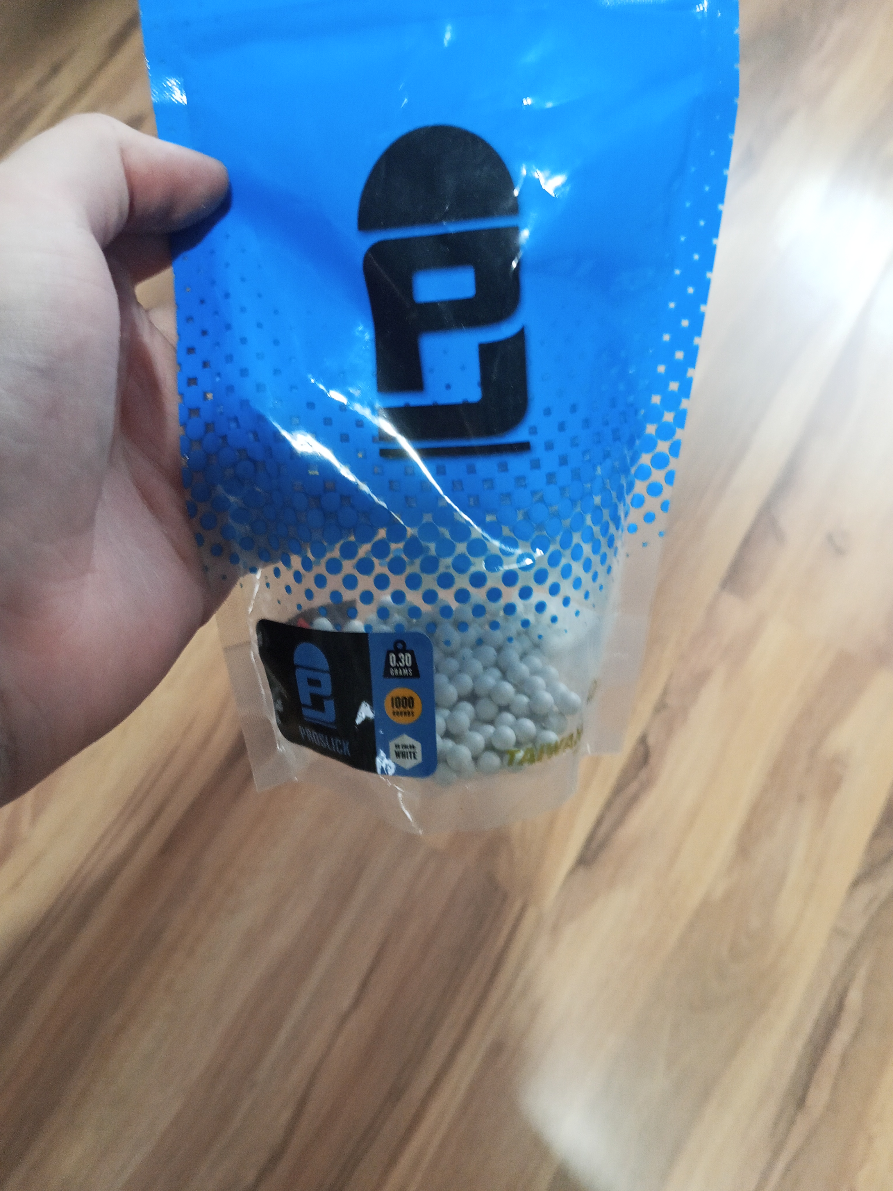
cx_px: 446
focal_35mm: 27
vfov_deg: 65.3
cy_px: 596
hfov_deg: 51.4
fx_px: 929
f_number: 1.8
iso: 640
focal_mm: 3.98
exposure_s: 1/33.3
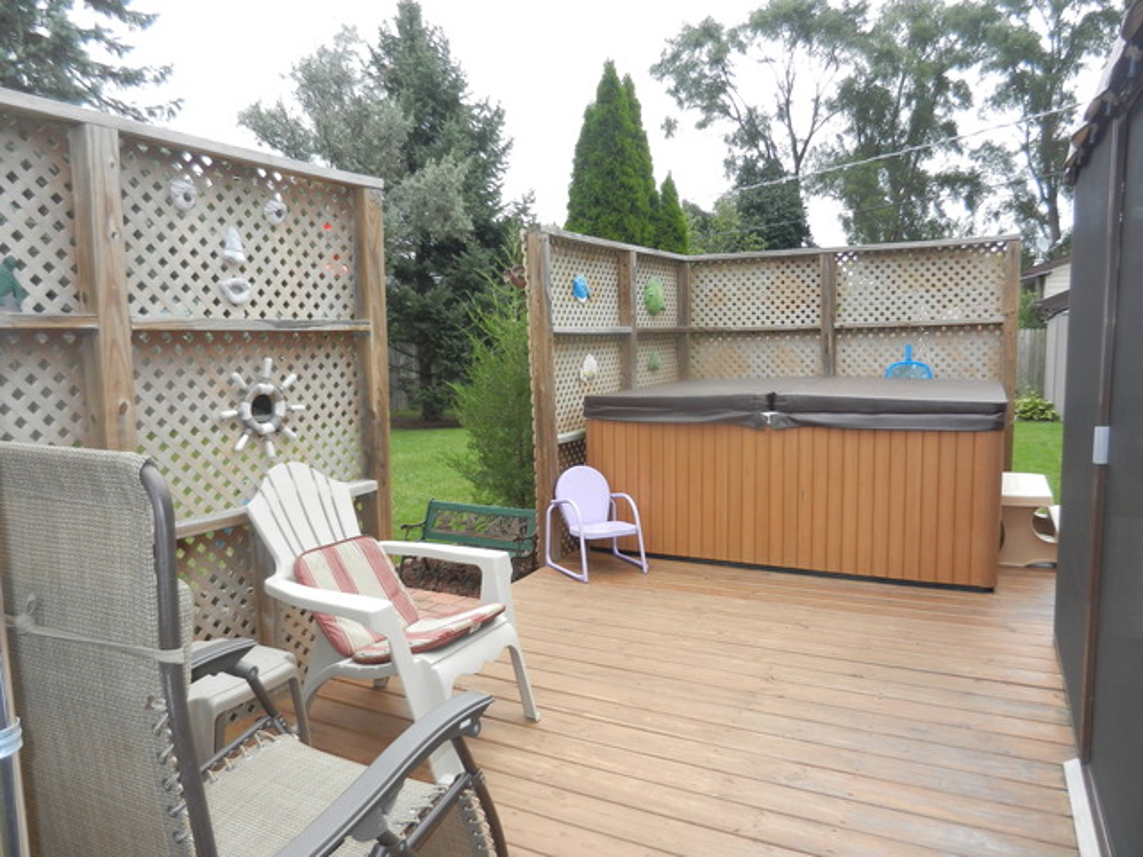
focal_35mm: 25
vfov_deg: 54.9
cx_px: 572
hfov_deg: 69.4
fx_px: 825
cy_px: 428
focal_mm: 4.5
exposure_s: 1/400
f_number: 3.5
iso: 160
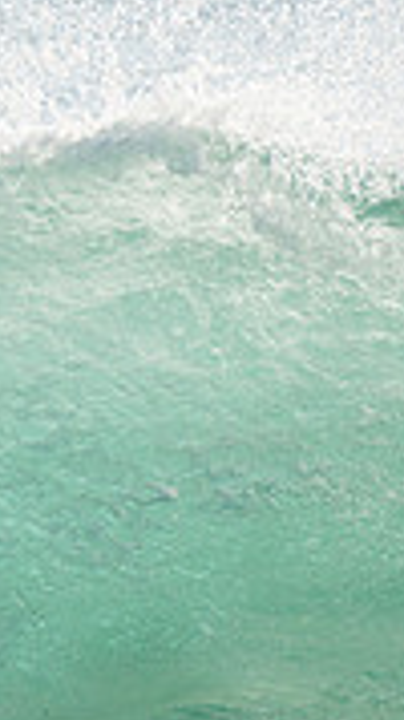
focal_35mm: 1706
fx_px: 32521
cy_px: 160
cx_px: -654
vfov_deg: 1.3
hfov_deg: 0.7
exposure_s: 1/2000
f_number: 5.6
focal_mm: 500
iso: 180
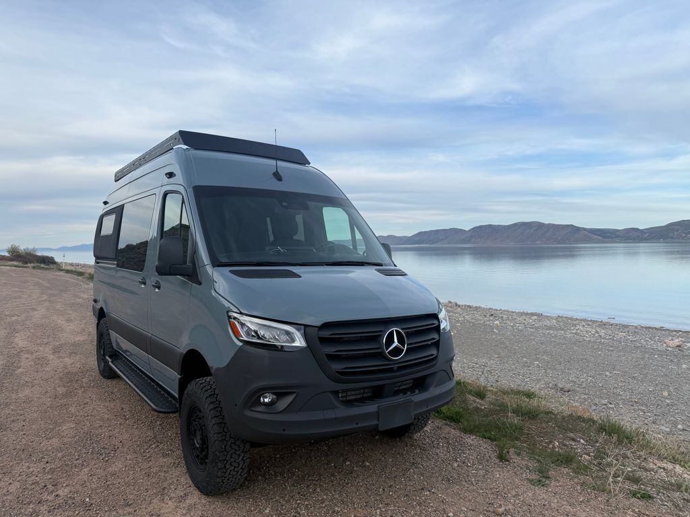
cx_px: 345
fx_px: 478
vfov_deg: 56.8
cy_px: 258
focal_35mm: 24
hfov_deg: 71.6
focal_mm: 6.76
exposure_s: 1/1727
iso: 80
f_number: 1.78
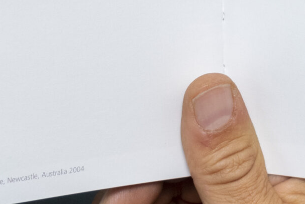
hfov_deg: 10.9
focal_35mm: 188
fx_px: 1593
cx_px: 240
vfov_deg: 7.2
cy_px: -78
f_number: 5.6
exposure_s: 1/200
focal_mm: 30
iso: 800
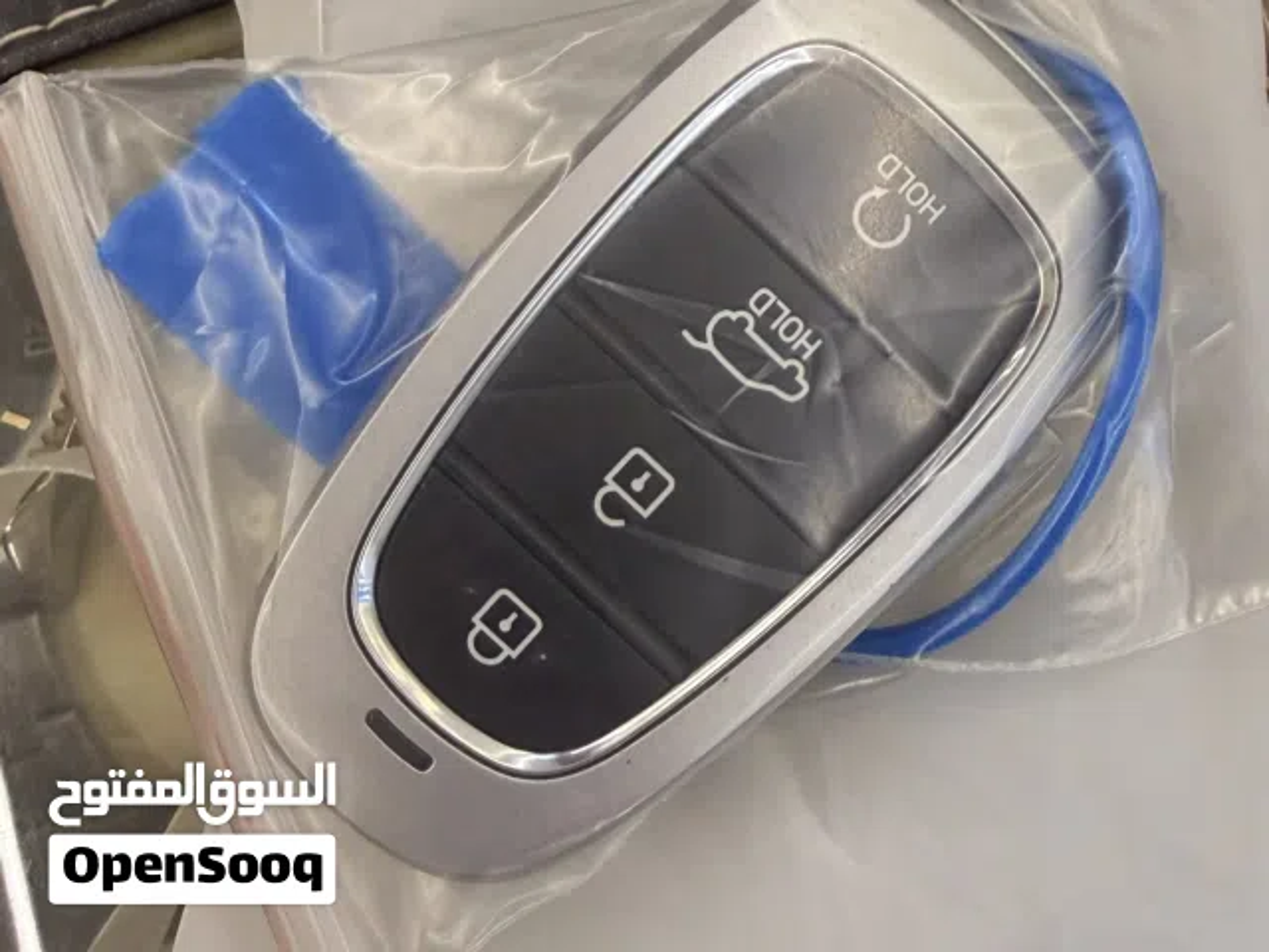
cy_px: 476
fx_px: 880
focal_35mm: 24
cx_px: 634
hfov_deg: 71.6
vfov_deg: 56.8
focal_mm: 2.22
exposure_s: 1/100
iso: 320
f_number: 2.2
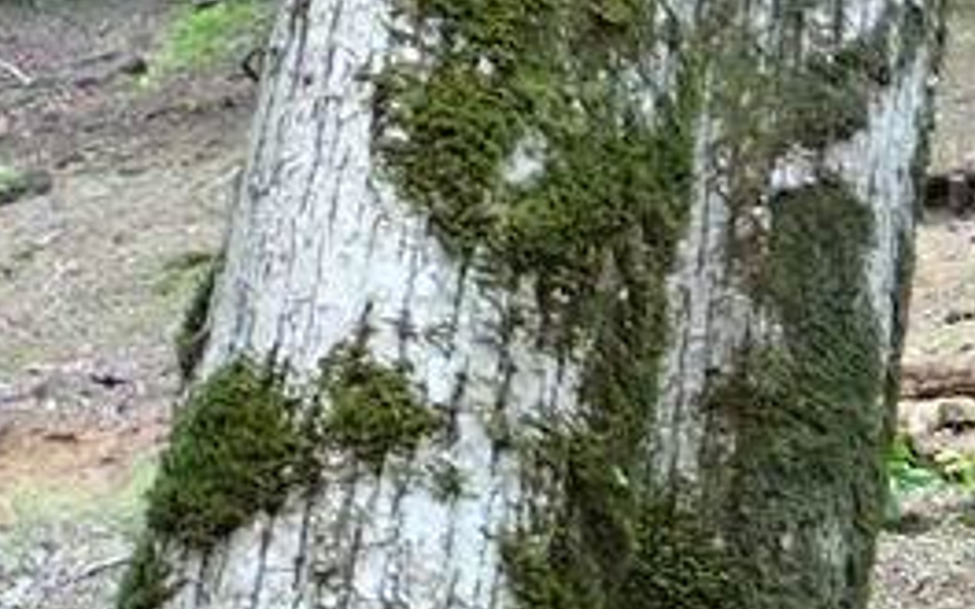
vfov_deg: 7.2
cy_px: 790
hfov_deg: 10.9
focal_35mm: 181
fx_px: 4810
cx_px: 1669
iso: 800
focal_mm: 8.4
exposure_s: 1/40
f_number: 3.1
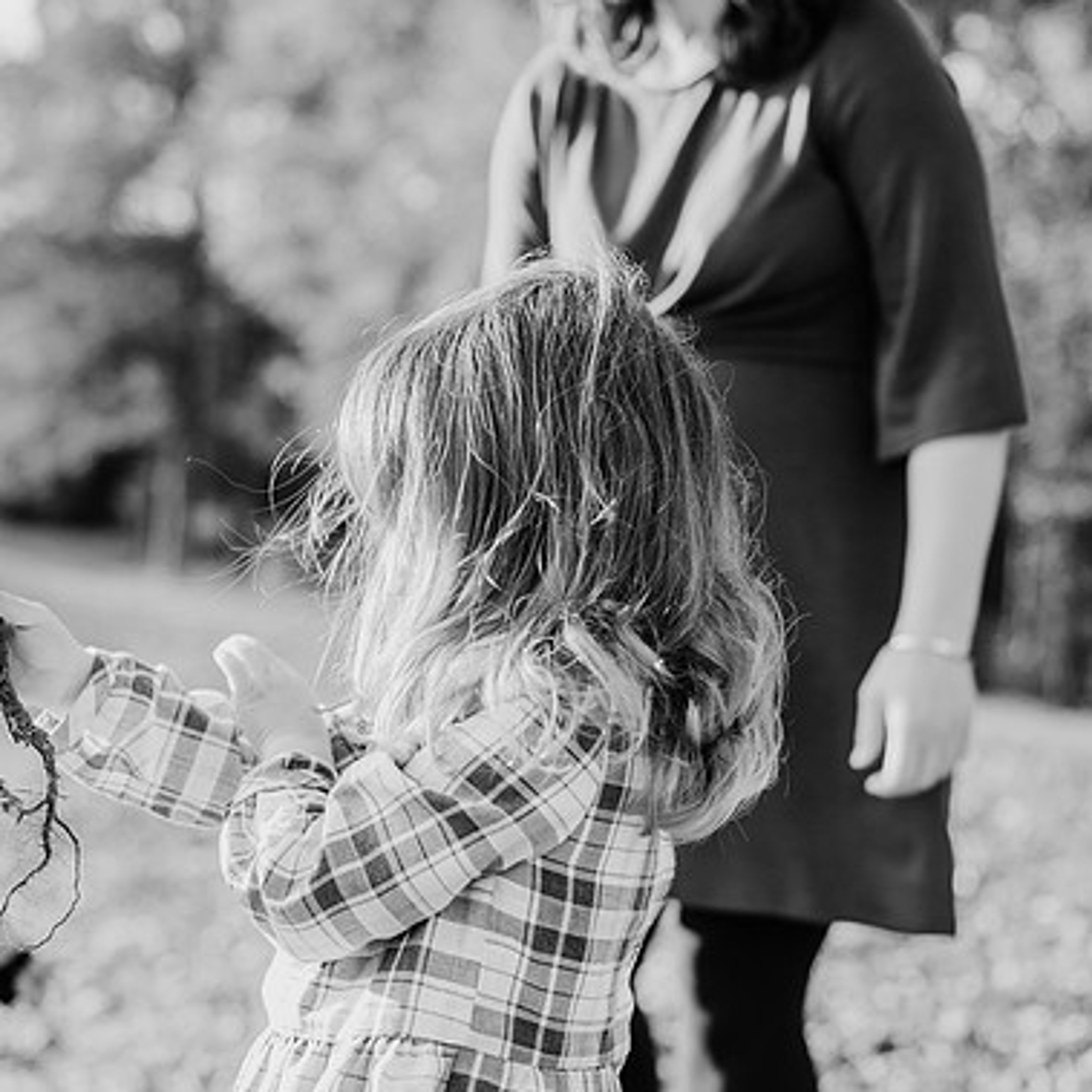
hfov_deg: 26.4
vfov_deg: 26.5
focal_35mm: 65
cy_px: 546
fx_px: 2320
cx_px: 421
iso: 500
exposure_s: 1/1000
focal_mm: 50
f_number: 2.8
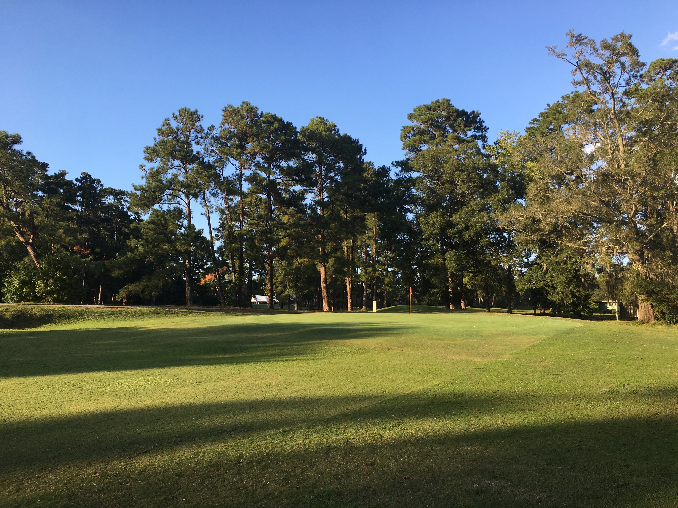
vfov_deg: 48.2
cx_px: 339
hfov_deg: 61.7
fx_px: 568
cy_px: 254
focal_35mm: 29
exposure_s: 1/530
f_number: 2.2
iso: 25
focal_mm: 4.15
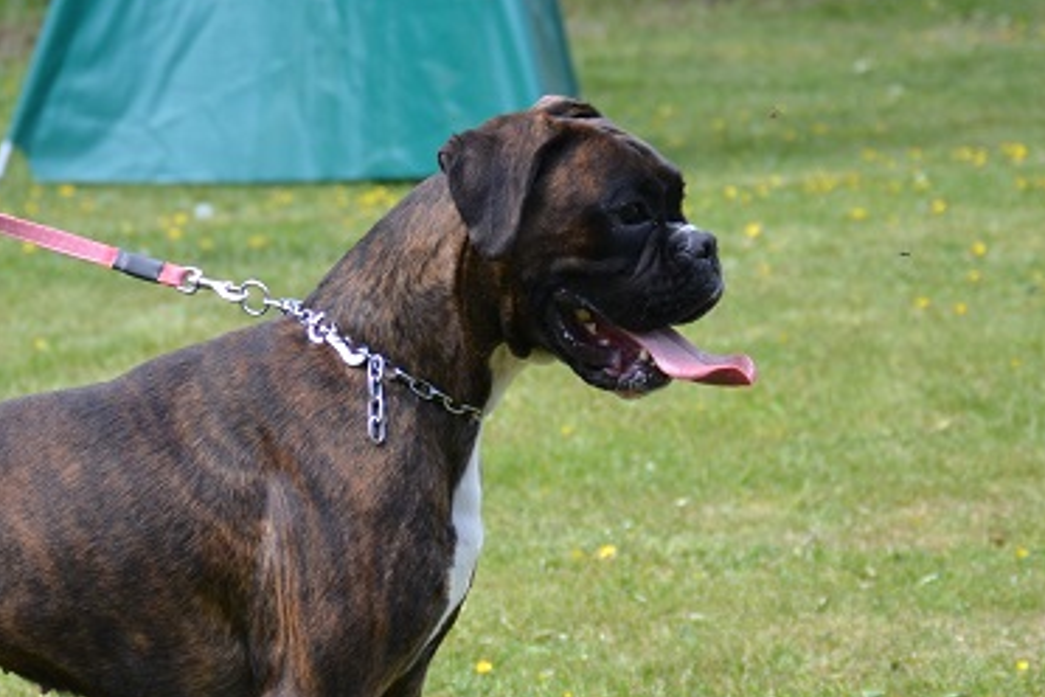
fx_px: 5052
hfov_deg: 11.8
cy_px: 562
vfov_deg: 7.9
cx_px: 223
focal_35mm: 174
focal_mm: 55
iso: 400
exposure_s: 1/800
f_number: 4
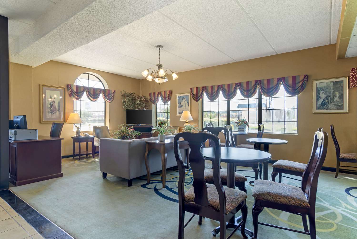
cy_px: 120
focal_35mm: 20
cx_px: 178
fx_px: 198
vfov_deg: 62.0
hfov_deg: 83.9
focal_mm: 20
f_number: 10
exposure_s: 1/2
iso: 200
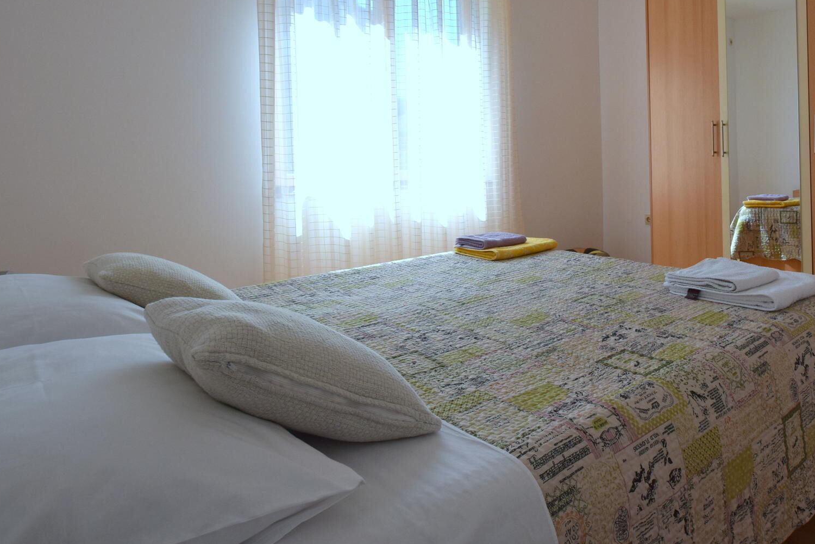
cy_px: 141
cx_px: 549
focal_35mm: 24
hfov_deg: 71.4
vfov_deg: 51.1
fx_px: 543
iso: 250
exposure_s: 1/250
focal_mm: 10
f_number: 8
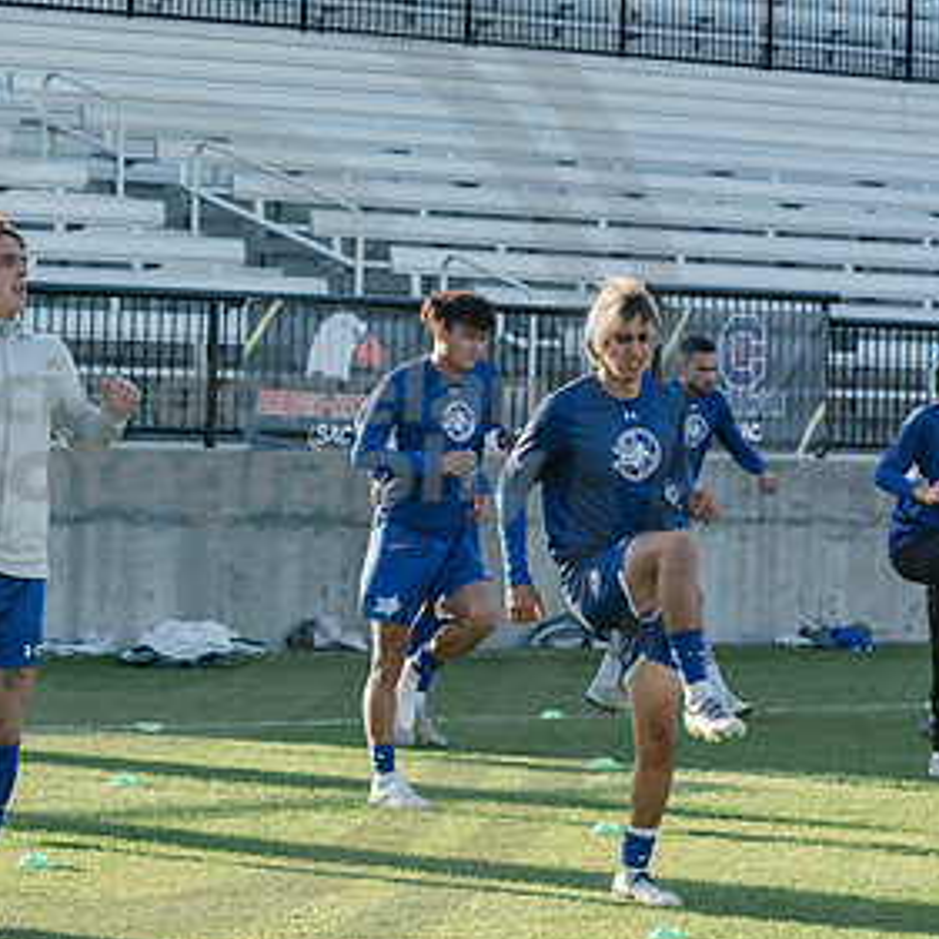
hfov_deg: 9.5
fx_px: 5647
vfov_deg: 9.5
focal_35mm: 184
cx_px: 107
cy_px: 429
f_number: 7.1
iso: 1250
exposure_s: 1/1250
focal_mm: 105
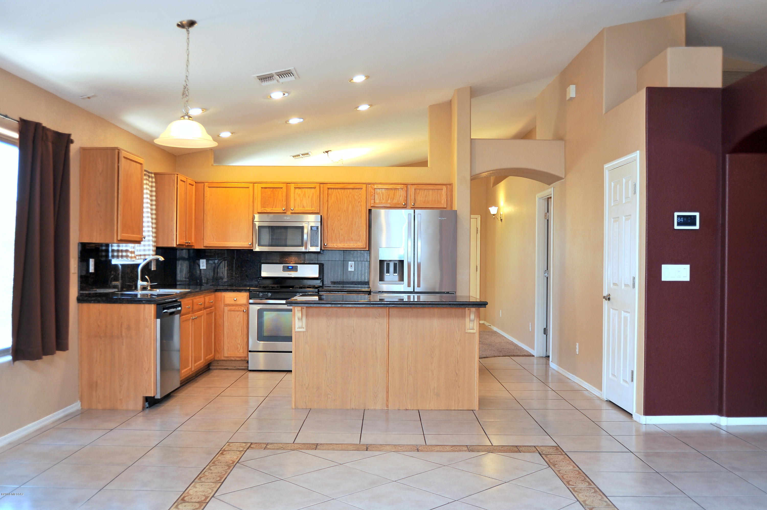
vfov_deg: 37.8
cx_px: 384
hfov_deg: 54.5
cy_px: 255
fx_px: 745
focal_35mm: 35
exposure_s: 1/30
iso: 320
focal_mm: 35
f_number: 4.5
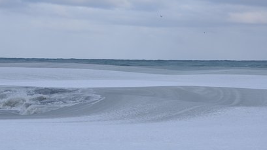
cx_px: 125
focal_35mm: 207
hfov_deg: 10.4
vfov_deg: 5.9
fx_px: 1464
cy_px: 106
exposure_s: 1/640
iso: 400
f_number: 10
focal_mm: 105
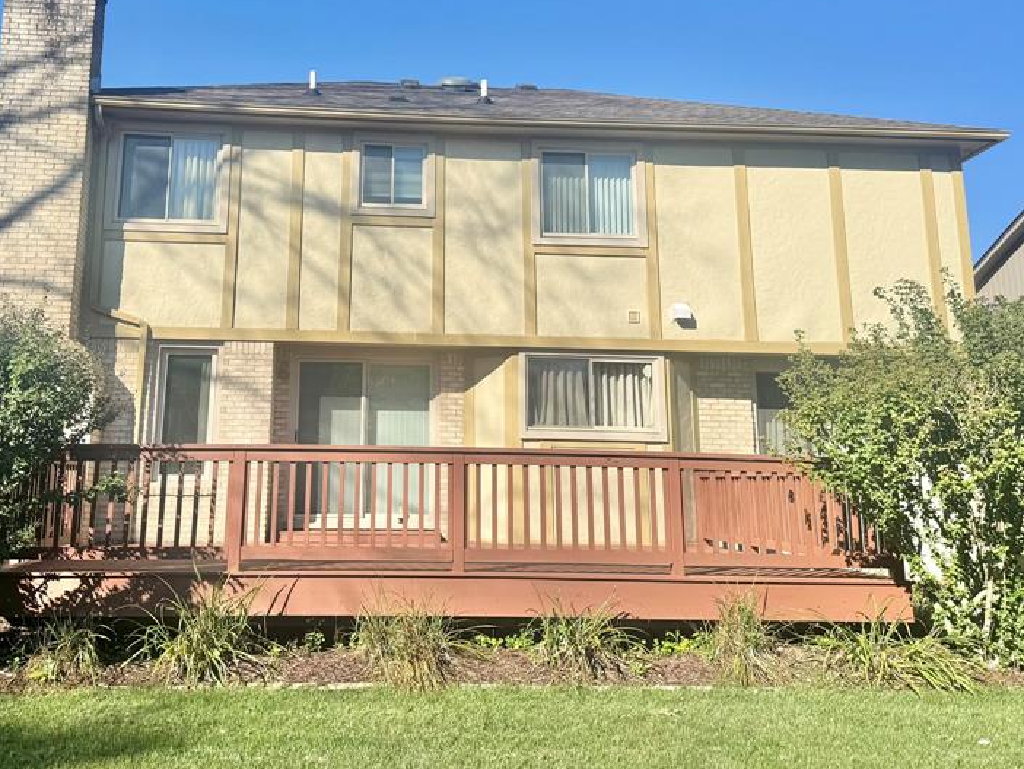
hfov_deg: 52.3
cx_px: 419
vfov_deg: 40.2
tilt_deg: +12.8
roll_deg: -0.5
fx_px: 1036
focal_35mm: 35
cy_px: 258
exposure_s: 1/5348
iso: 80
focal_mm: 6.76
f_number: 1.78
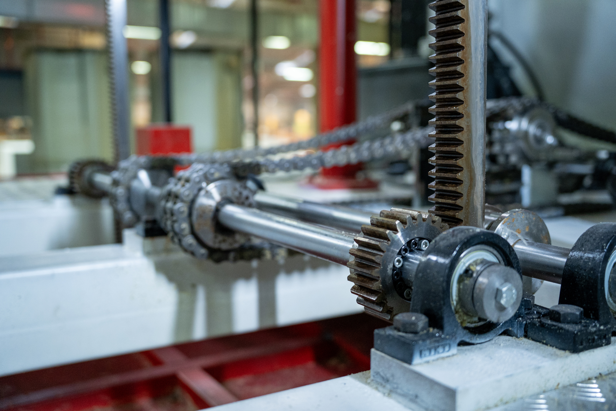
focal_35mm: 38
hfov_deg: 50.7
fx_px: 650
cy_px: 206
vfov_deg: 35.1
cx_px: 308
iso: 2500
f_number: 2.8
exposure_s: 1/100
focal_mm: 38
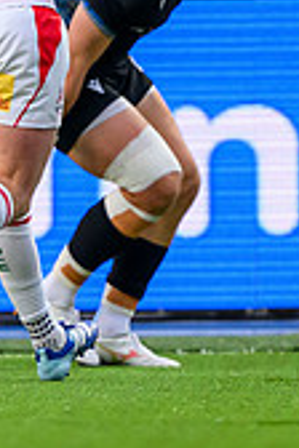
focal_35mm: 2141
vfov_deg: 1.0
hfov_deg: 0.6
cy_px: 253
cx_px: 106
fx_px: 26671
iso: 2000
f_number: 3.2
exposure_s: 1/2500
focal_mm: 400
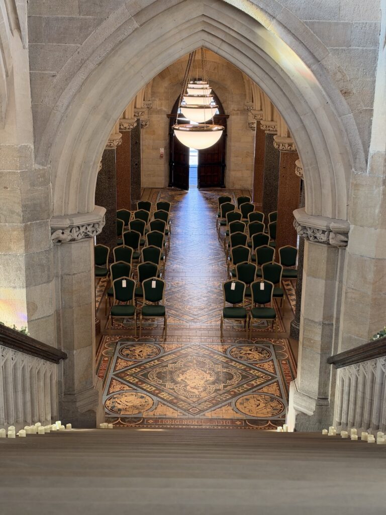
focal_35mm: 48
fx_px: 714
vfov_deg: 39.7
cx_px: 193
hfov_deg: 30.3
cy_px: 258
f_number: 1.8
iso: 160
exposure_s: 1/67
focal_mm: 6.93
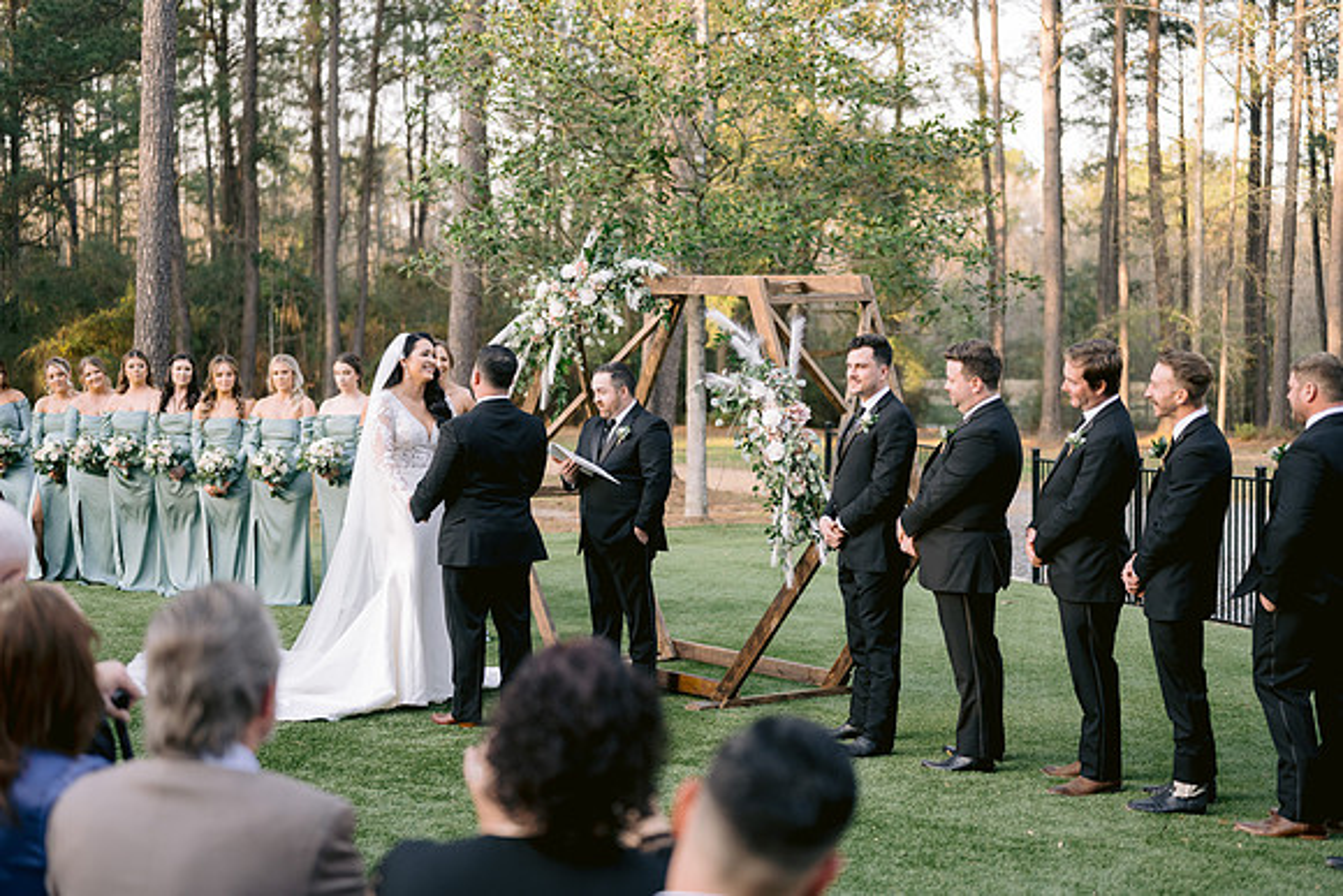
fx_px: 1866
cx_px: 672
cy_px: 448
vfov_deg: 27.0
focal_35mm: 50
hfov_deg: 39.6
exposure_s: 1/500
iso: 400
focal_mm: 50
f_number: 2.2
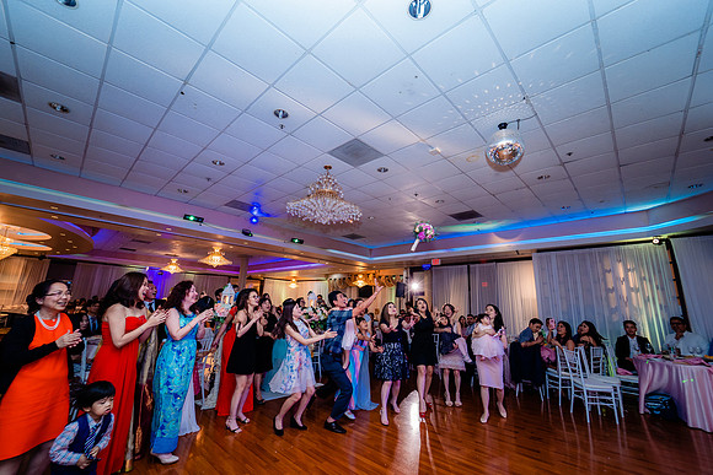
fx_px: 277
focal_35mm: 14
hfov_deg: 104.2
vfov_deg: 81.2
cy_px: 238
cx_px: 356
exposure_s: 1/160
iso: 2000
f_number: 4.5
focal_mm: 14
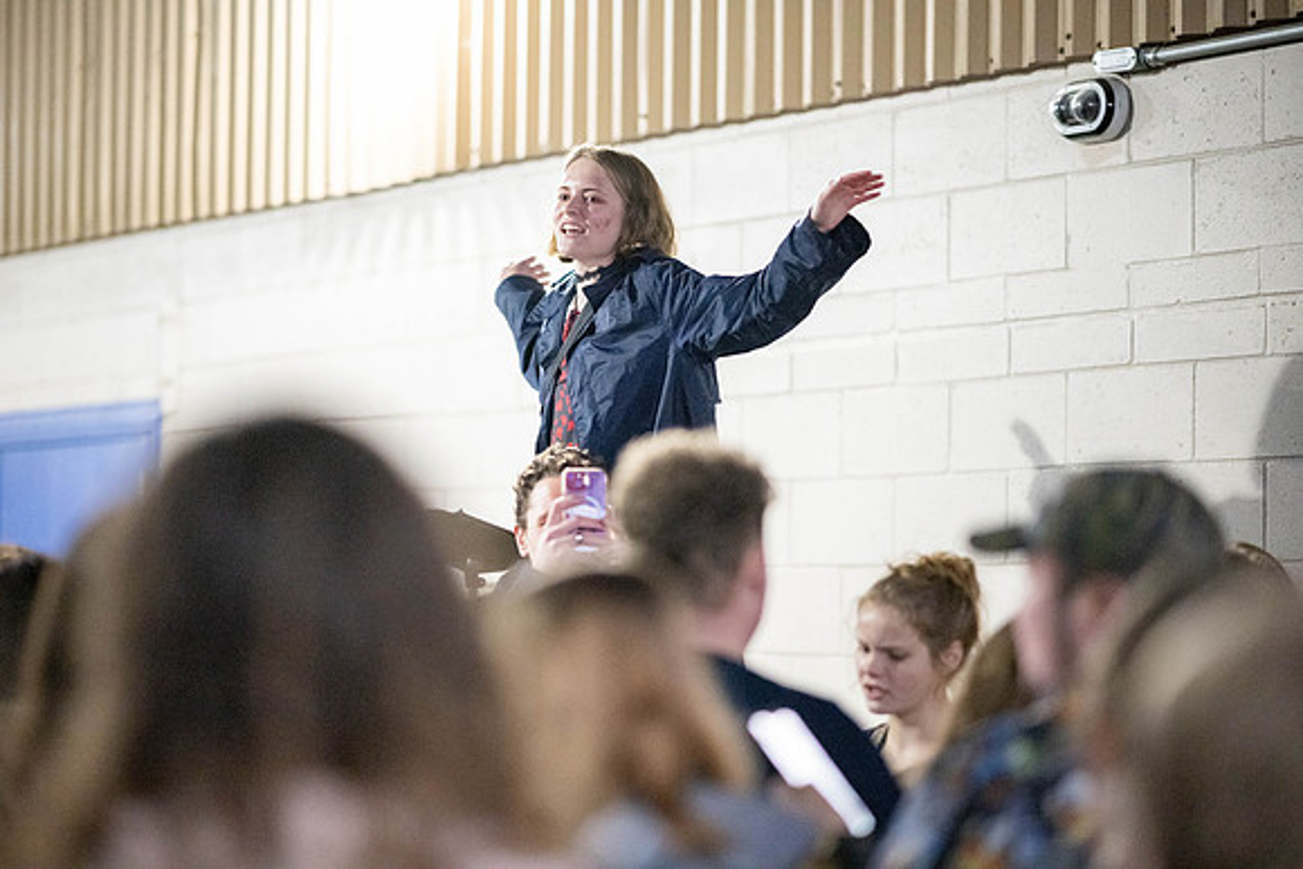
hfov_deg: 19.5
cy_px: 434
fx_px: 3801
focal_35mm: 105
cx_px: 652
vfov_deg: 13.0
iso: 8000
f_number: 1.4
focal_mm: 105
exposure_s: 1/100
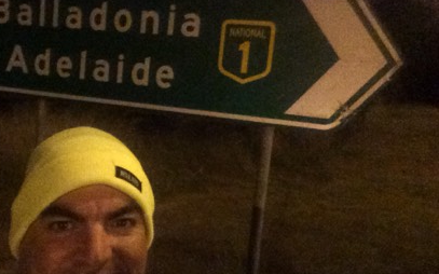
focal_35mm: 42
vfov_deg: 30.5
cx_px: 161
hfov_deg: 46.7
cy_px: 131
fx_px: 502
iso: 1600
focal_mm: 2.15
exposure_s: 1/17
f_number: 2.4
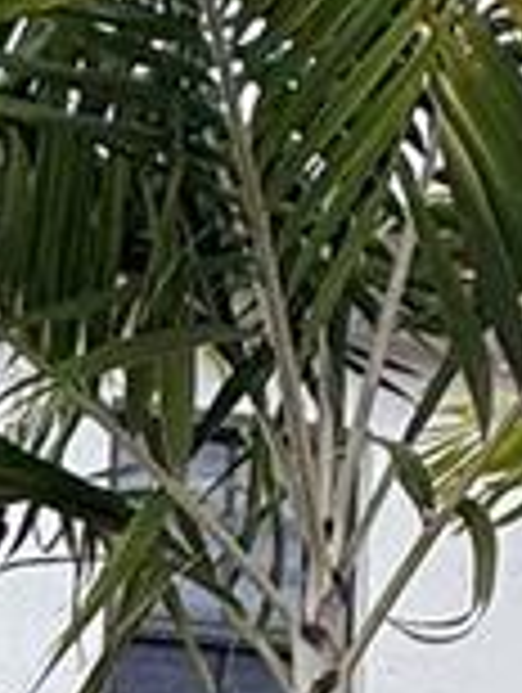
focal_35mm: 109
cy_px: 1652
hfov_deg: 12.7
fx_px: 2186
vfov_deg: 13.4
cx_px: -324
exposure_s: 1/672
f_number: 2.2
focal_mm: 2.22
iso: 50
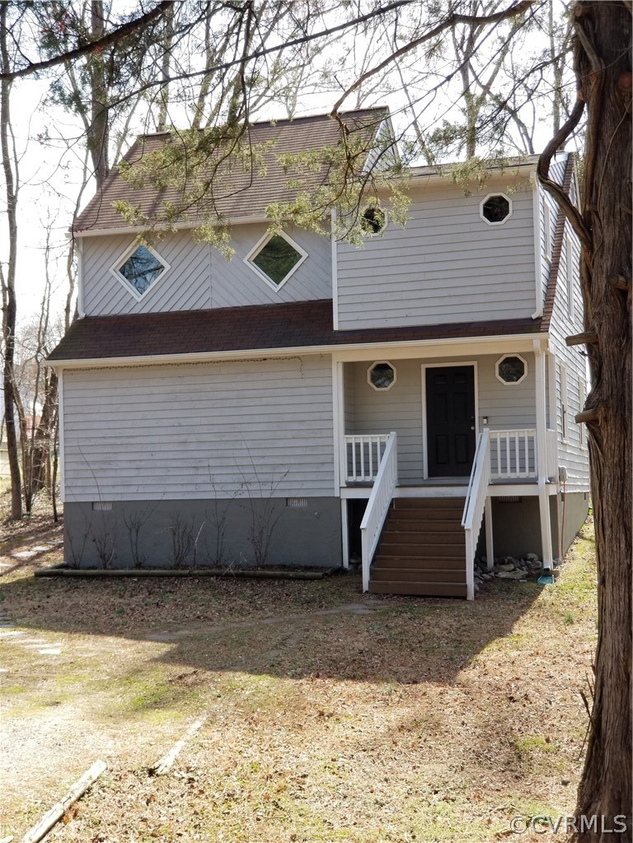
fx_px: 1268
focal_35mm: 52
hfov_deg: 28.0
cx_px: 316
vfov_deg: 36.8
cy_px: 422
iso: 25
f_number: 2.4
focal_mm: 6
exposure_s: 1/207
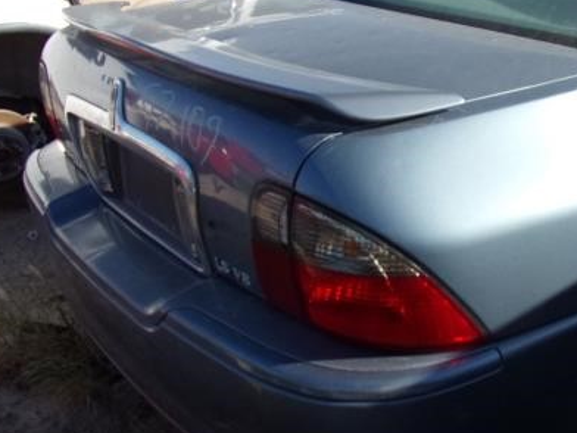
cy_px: 189
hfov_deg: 36.0
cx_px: 545
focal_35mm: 49
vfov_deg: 29.6
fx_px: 817
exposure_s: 1/680
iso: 80
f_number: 3.3
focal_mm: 4.3
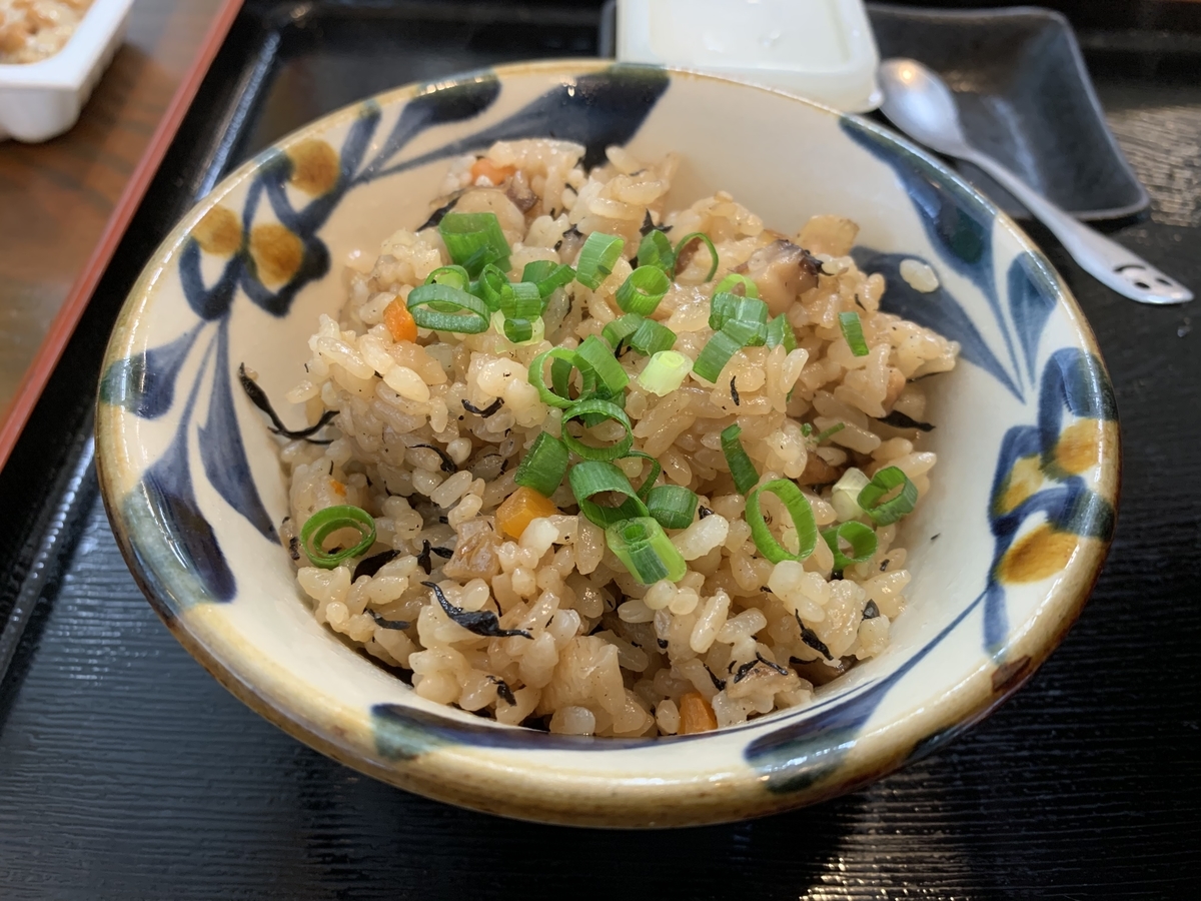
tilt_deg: -51.2
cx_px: 600
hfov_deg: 67.3
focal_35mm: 26
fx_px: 902
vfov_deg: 53.1
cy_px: 450
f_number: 1.8
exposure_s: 1/60
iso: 160
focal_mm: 4.25
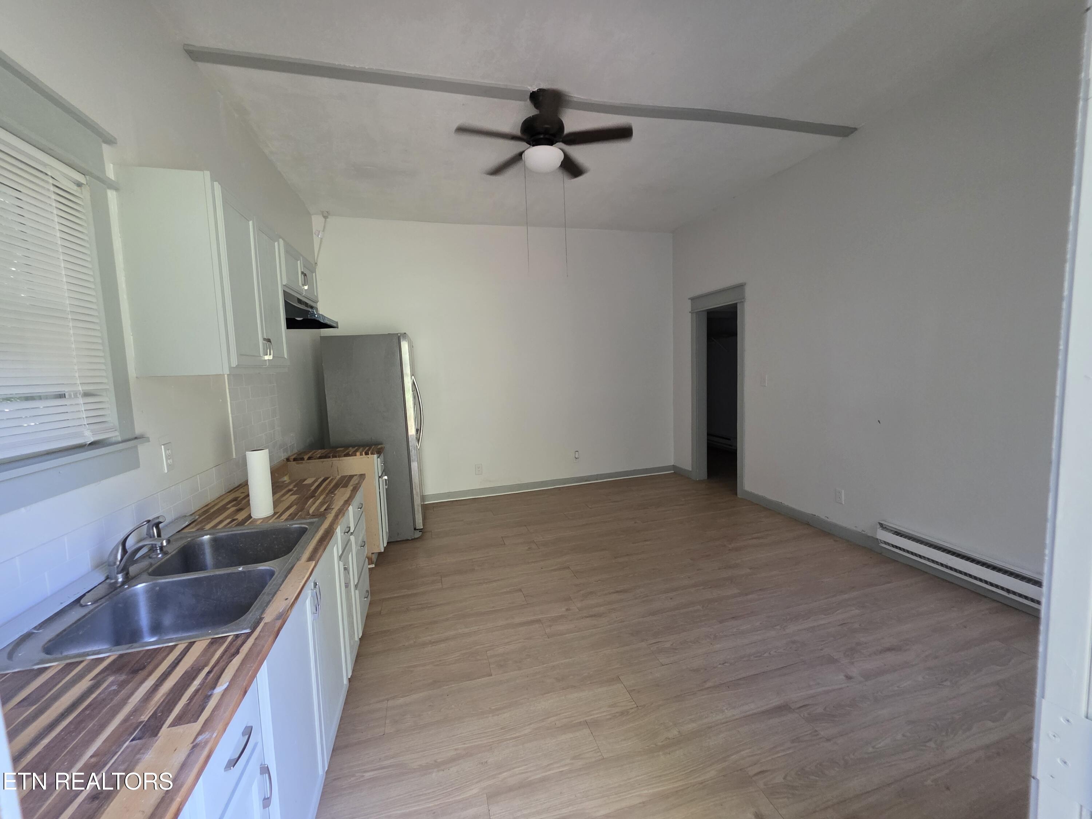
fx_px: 410
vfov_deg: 89.9
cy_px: 410
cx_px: 546
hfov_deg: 106.2
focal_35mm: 13
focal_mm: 2.2
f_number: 1.9
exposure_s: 1/100
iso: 500
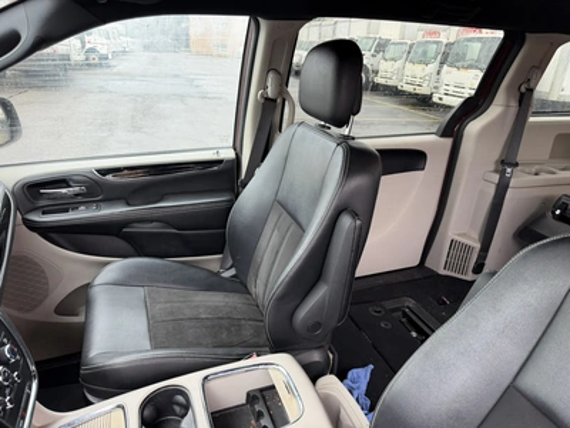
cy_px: 214
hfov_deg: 71.6
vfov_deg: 56.8
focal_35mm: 24
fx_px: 395
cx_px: 285
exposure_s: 1/121
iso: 200
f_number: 1.78
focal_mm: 6.76
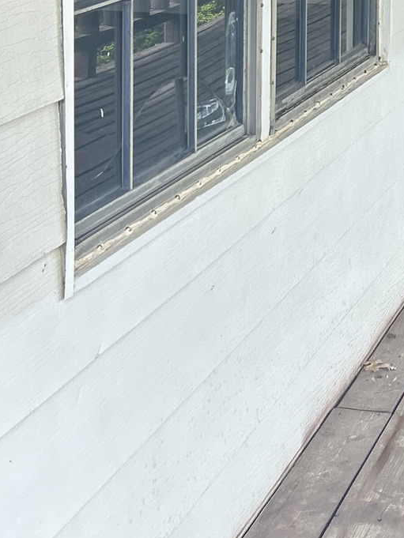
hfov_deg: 15.4
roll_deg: -2.0
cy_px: -102
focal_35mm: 88
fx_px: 1369
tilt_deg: -5.0
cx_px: 617
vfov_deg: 20.8
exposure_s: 1/307
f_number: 1.5
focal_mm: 5.7
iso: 50
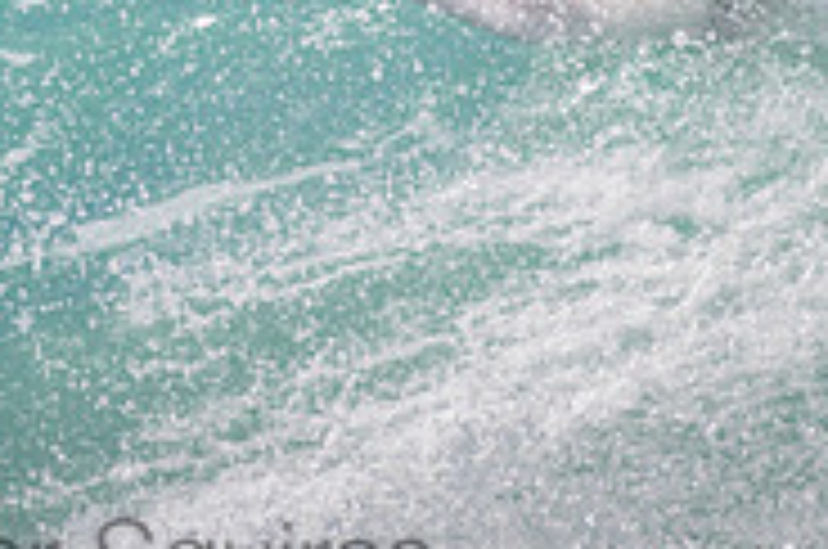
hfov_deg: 0.8
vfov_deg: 0.5
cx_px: 86
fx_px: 58042
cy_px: -187
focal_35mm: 2528
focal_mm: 800
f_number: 11
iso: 500
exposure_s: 1/1250
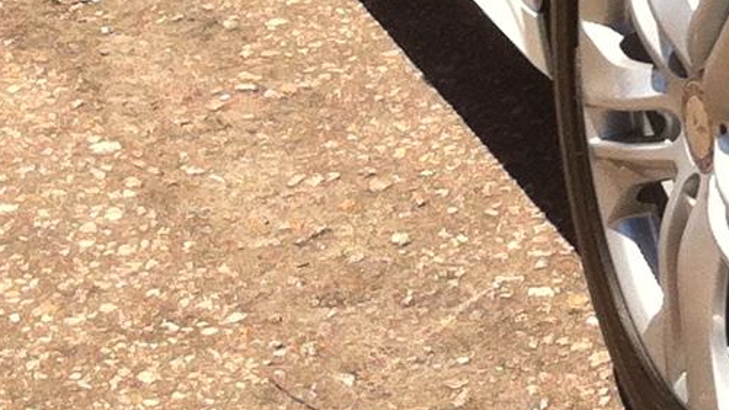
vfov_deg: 6.0
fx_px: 3809
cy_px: -352
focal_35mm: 197
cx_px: 1214
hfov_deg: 10.4
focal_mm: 3.85
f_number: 2.8
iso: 80
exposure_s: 1/702
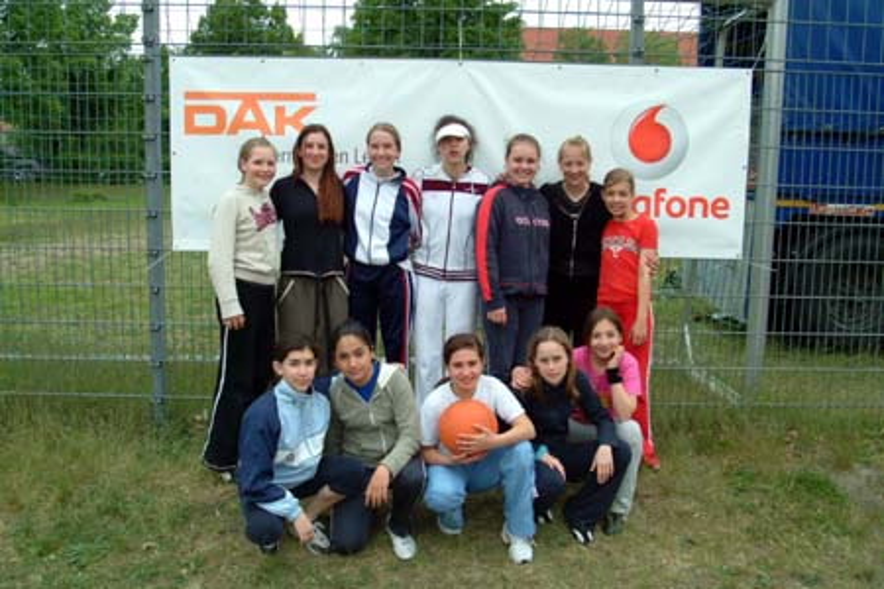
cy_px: 294
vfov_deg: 41.7
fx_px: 773
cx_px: 442
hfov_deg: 59.5
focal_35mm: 32
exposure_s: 1/250
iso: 400
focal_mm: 21
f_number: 8
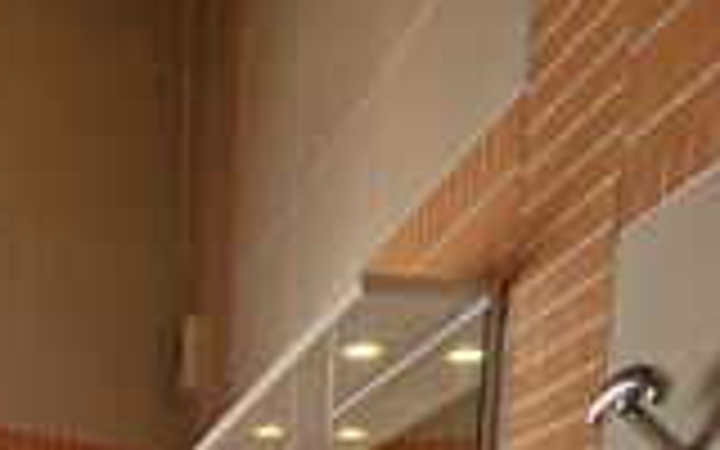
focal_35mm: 65
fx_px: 1275
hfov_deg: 30.8
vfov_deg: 15.6
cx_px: 153
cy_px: 916
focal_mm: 5.4
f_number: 1.8
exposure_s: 1/180
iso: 50
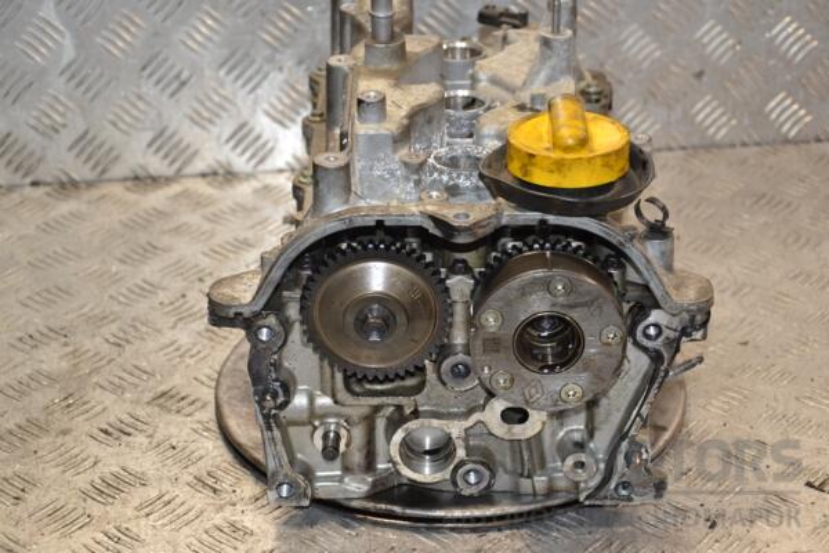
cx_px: 414
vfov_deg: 15.7
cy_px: 276
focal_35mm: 87
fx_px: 2003
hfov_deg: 23.4
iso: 800
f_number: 5
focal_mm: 58
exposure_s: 1/200
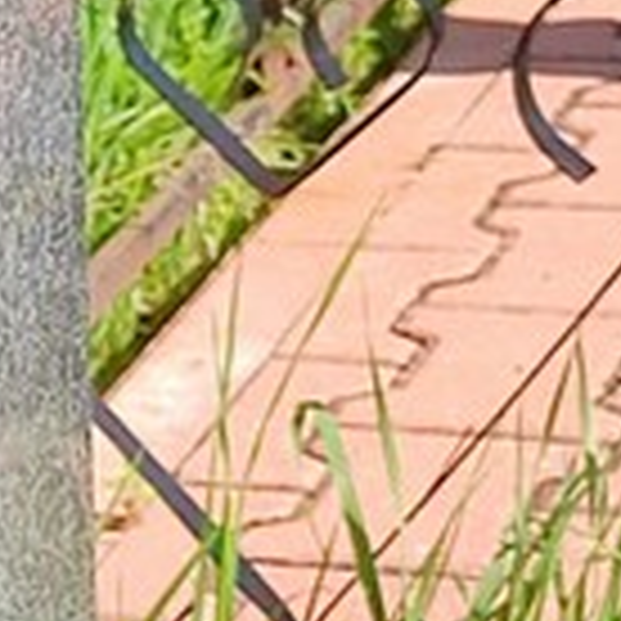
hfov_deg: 10.5
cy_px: 238
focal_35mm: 128
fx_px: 2598
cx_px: -1125
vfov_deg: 13.6
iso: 50
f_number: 1.9
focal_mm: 6.04
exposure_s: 1/355
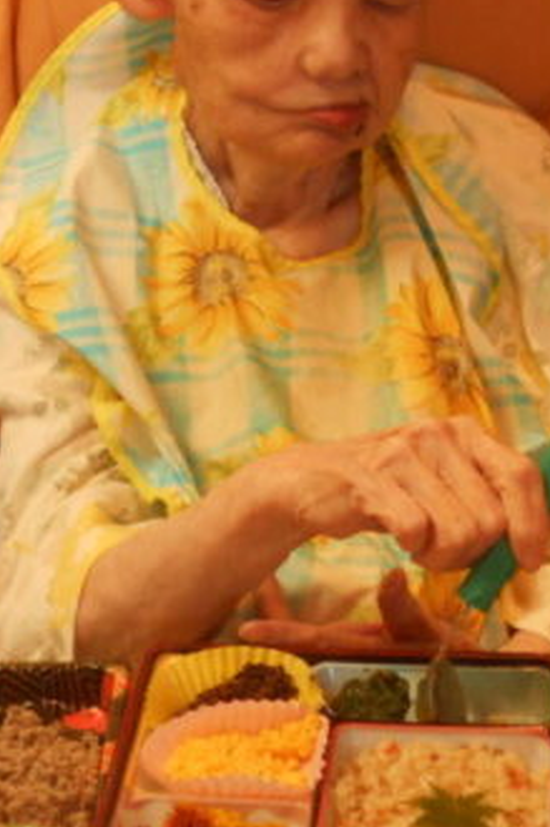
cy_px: 349
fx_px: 2523
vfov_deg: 18.6
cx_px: 329
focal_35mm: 110
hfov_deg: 12.4
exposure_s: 1/60
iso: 220
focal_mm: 10
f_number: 4.9
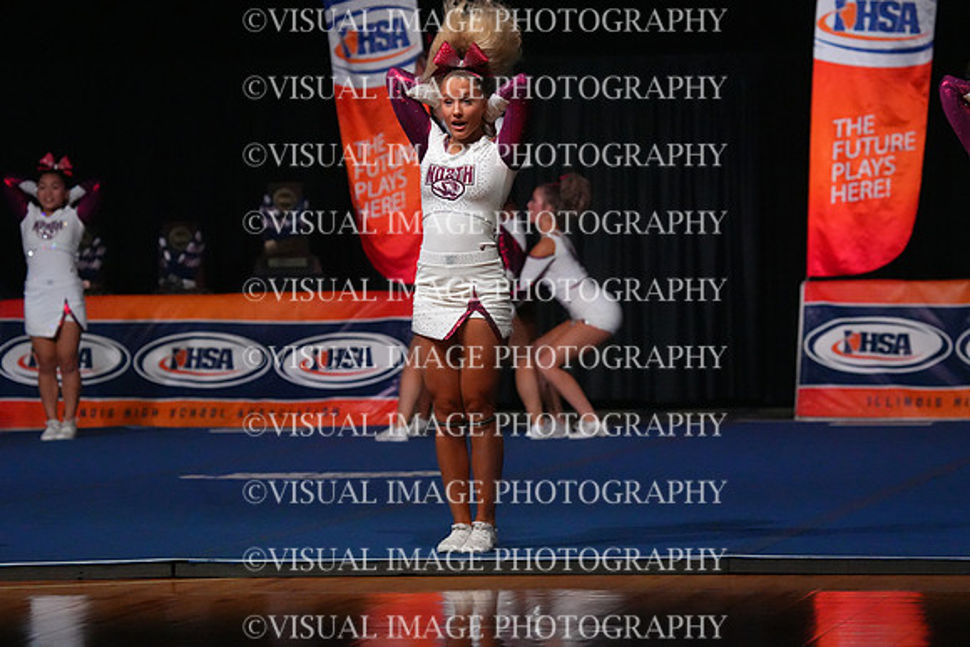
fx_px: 5120
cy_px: 324
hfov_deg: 10.8
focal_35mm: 190
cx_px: 485
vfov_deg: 7.2
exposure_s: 1/1250
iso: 16000
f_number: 5.6
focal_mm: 190
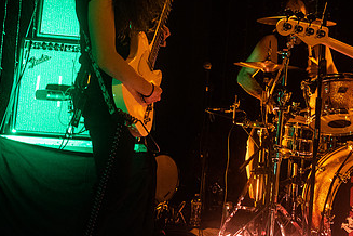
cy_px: 47
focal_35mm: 62
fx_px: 608
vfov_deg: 21.6
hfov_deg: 31.7
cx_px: 274
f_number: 3.2
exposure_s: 1/125
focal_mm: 35
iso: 3200
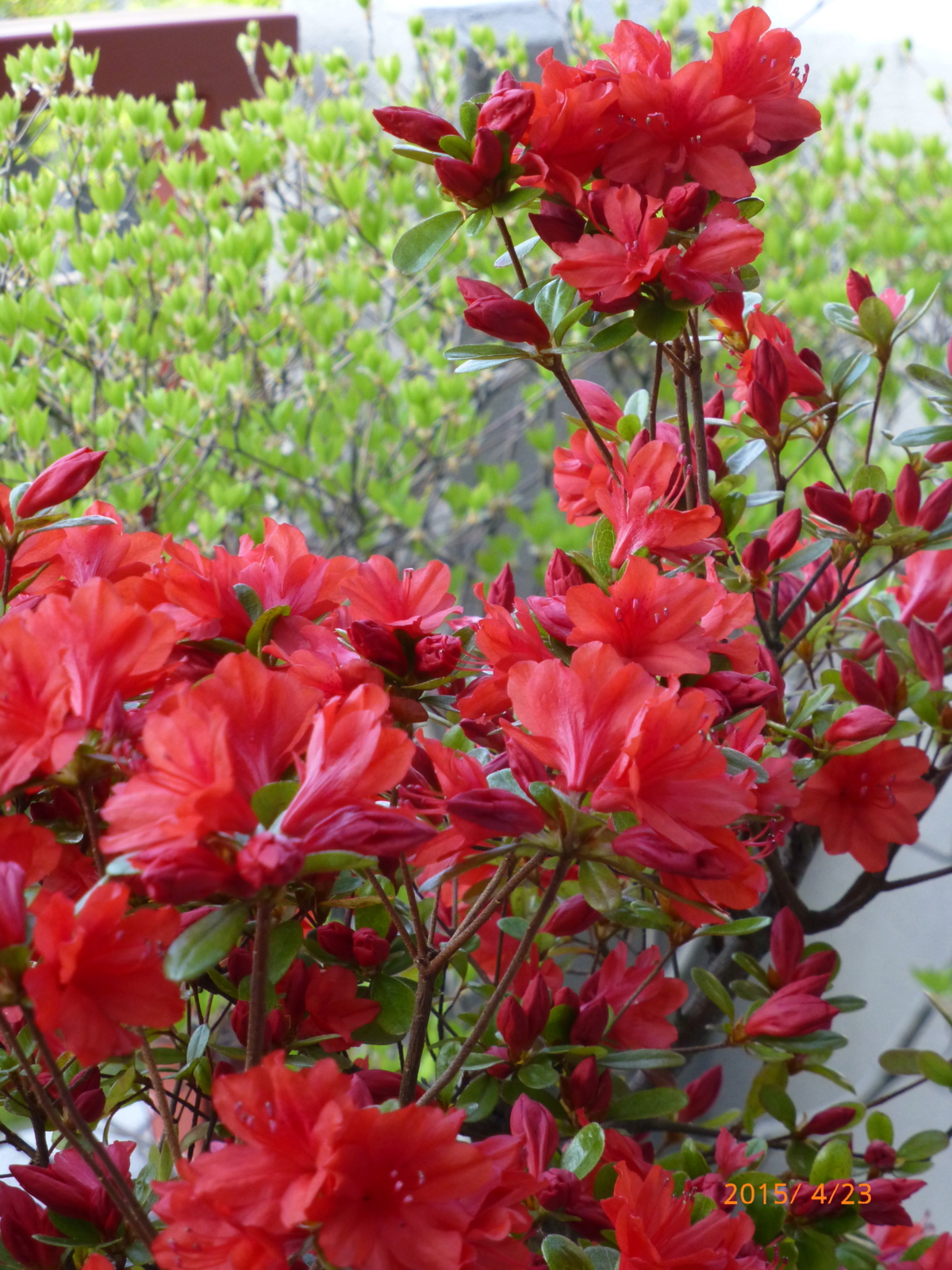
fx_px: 4730
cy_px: 635
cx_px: 476
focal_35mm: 129
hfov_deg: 11.5
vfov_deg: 15.3
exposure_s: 1/80
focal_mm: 23.1
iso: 250
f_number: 5.4
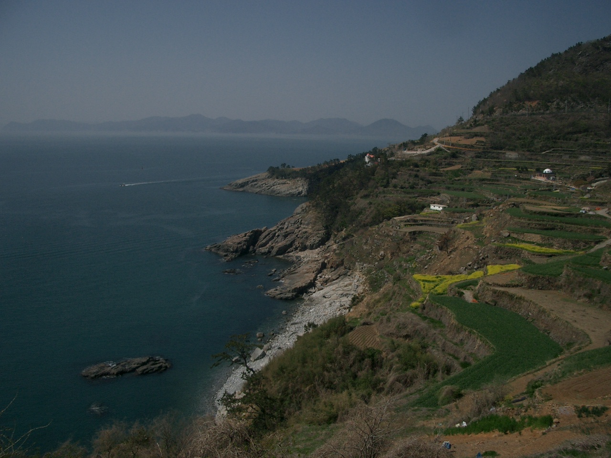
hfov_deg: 52.6
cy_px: 229
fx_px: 618
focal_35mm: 35
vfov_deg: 40.7
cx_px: 306
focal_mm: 5.8
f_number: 4.3
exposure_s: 1/1250
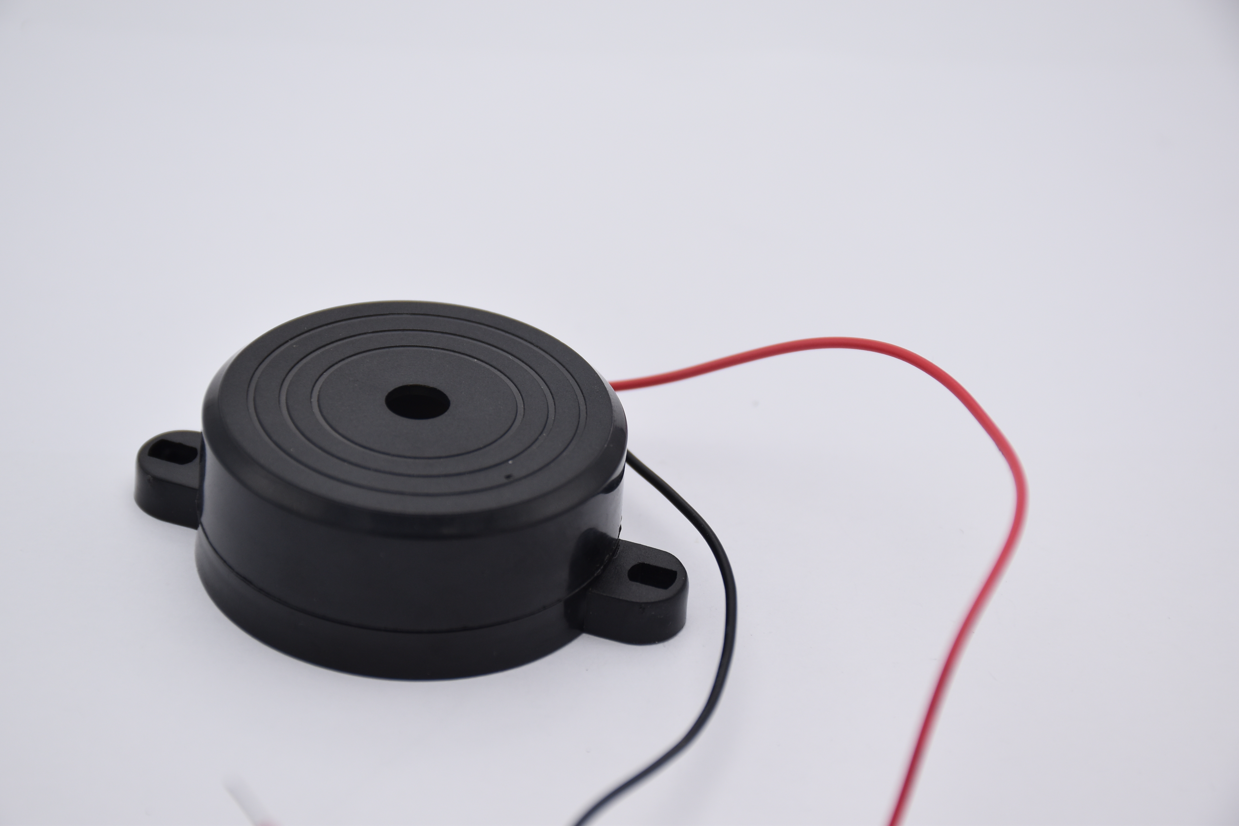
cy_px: 413
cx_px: 620
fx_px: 4647
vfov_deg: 10.2
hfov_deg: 15.2
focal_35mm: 135
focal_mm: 90
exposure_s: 1/250
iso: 250
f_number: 8
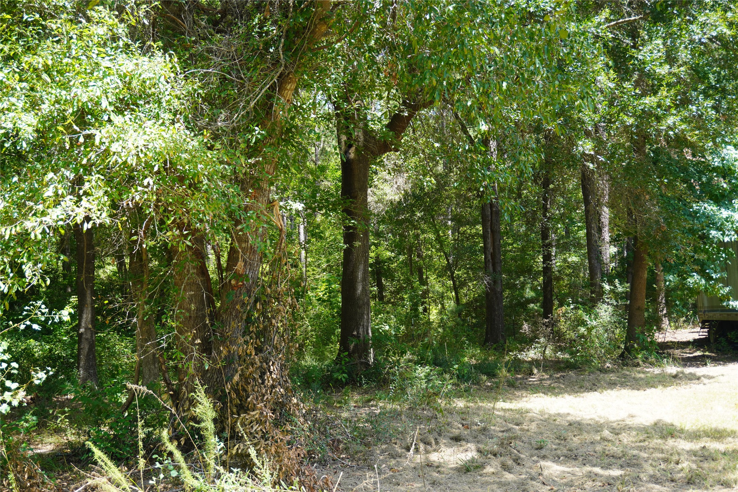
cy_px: 246
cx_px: 369
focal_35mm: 50
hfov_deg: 40.0
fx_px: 1015
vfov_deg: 27.3
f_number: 5.6
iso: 100
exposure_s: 1/60
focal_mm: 33
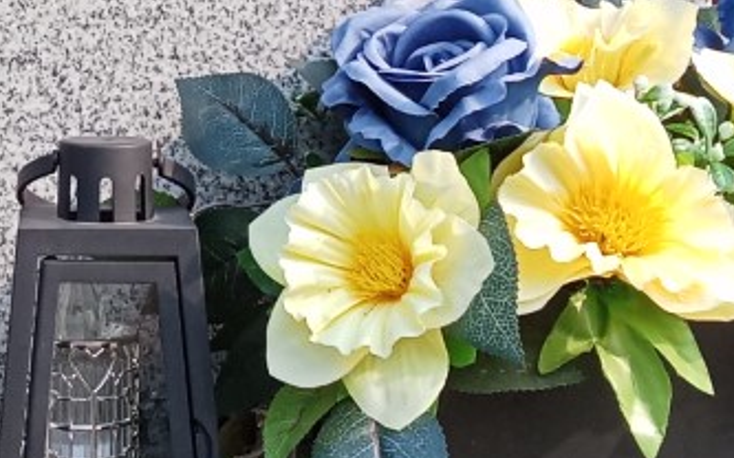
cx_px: 13
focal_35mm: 88
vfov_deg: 14.3
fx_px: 1760
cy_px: -110
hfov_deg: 22.7
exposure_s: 1/710
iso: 102
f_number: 2
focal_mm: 2.79
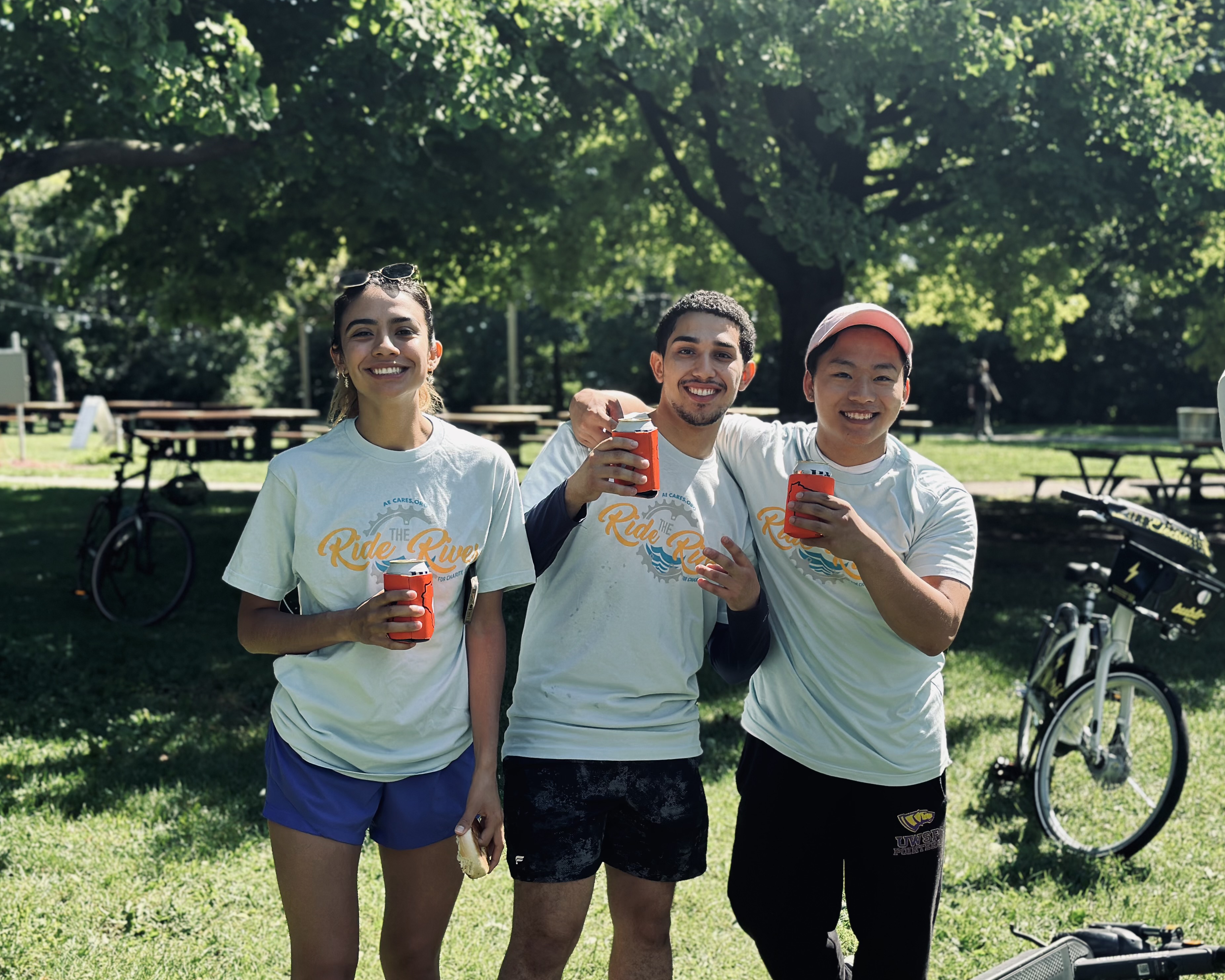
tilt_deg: -3.5
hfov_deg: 36.6
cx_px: 640
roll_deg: +1.6
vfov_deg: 29.7
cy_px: 497
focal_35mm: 51
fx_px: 1849
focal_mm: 6.86
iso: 80
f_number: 1.78
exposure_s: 1/1258
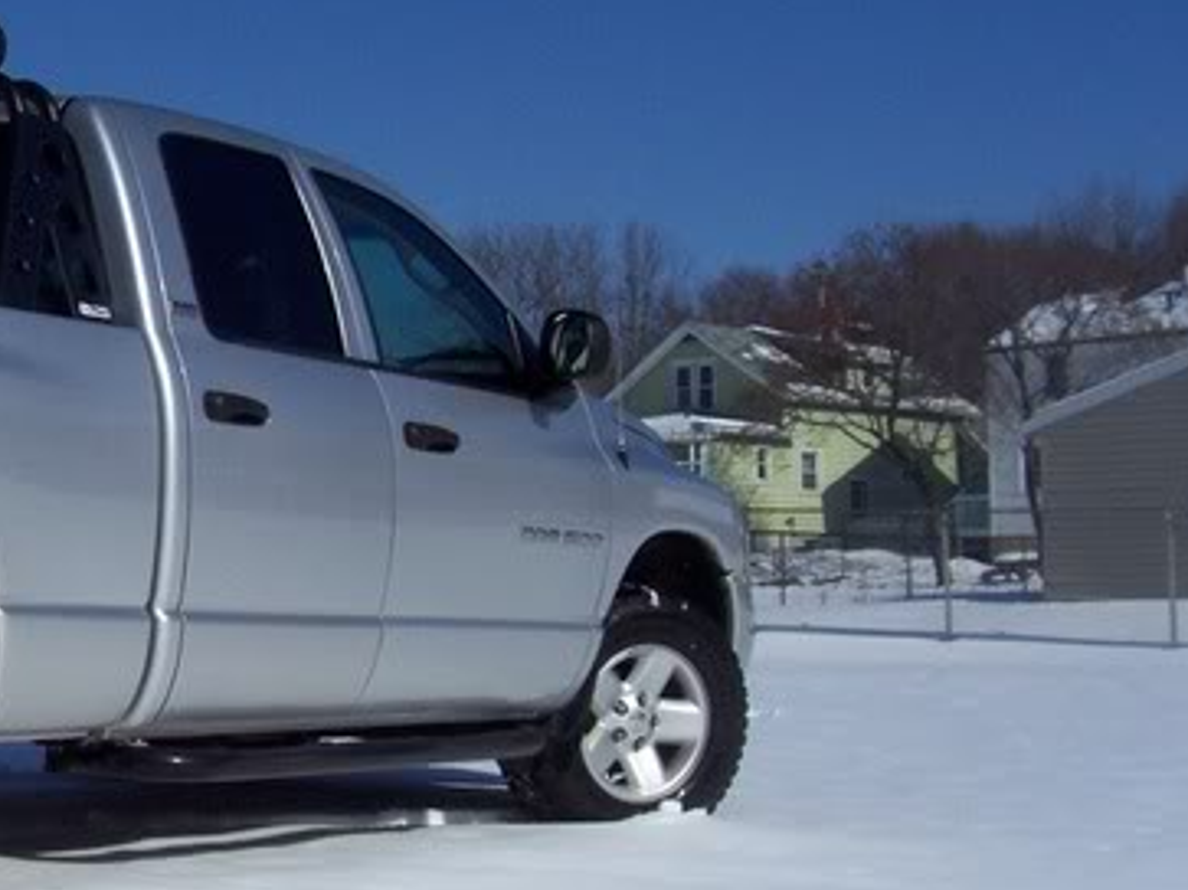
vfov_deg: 19.6
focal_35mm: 75
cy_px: 471
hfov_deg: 24.7
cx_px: -16
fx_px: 2573
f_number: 5.1
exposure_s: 1/1401
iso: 80
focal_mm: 5.6
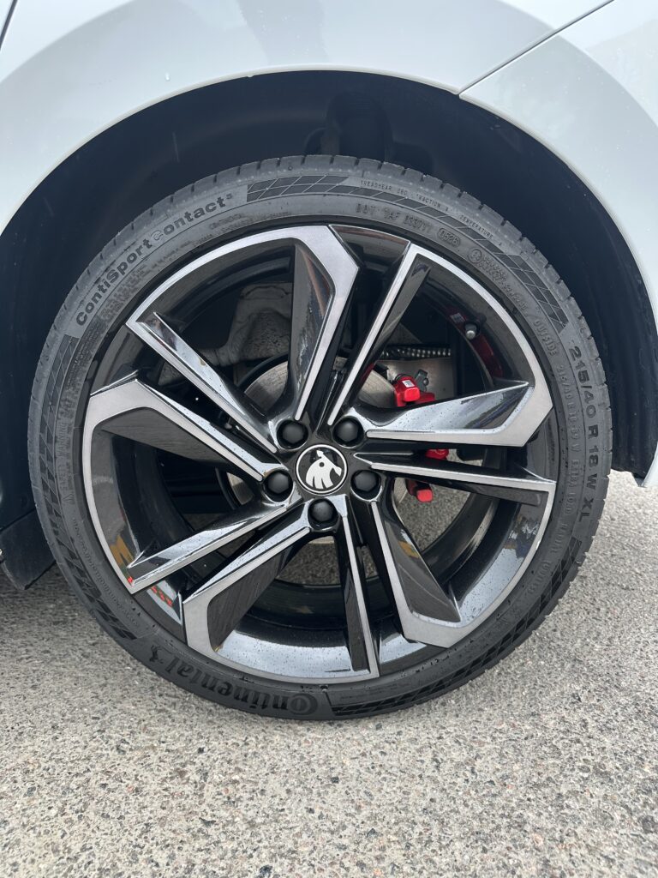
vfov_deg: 71.6
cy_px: 439
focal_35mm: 24
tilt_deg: -14.5
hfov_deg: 56.8
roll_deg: +1.8
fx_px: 608
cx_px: 329
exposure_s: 1/121
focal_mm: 6.86
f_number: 1.78
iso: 80
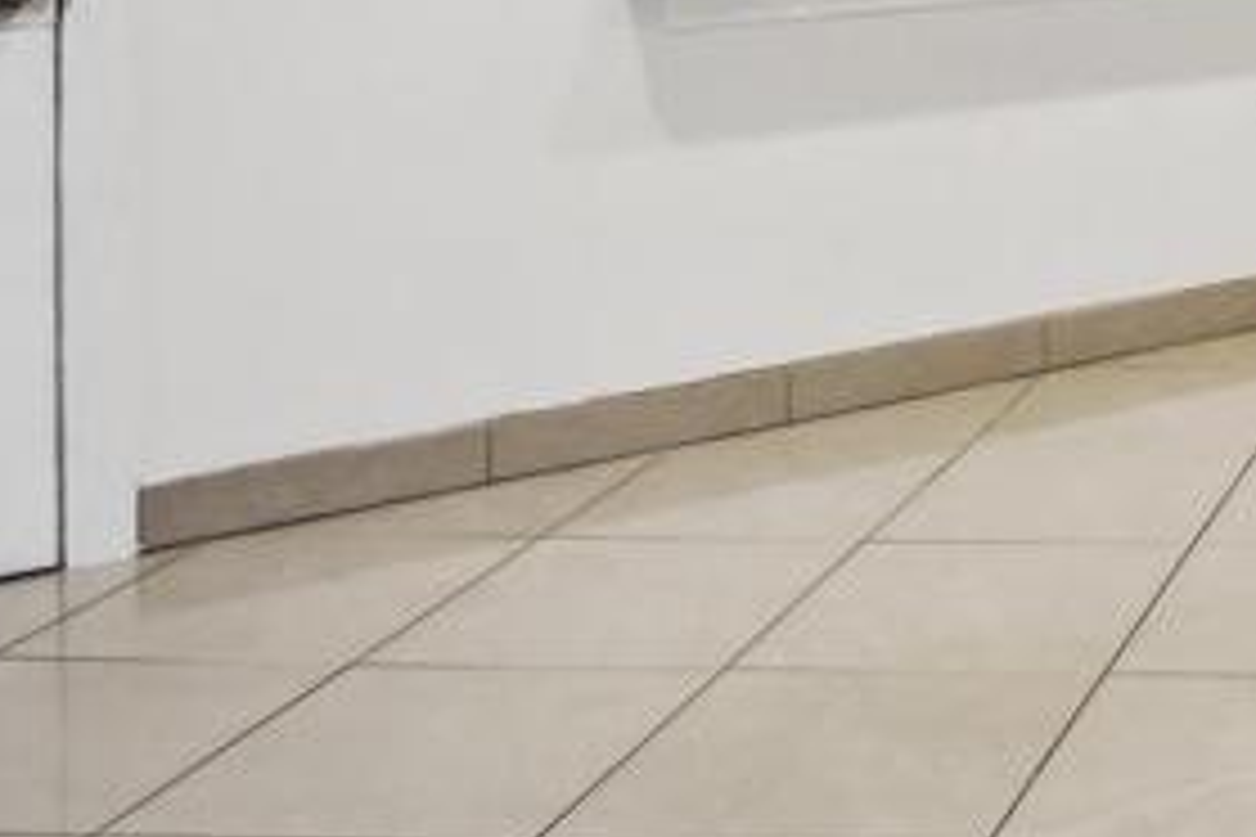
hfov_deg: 31.1
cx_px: 1094
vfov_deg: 19.8
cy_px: -302
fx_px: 2163
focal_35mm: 62
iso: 2000
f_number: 4
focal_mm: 16
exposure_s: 1/200
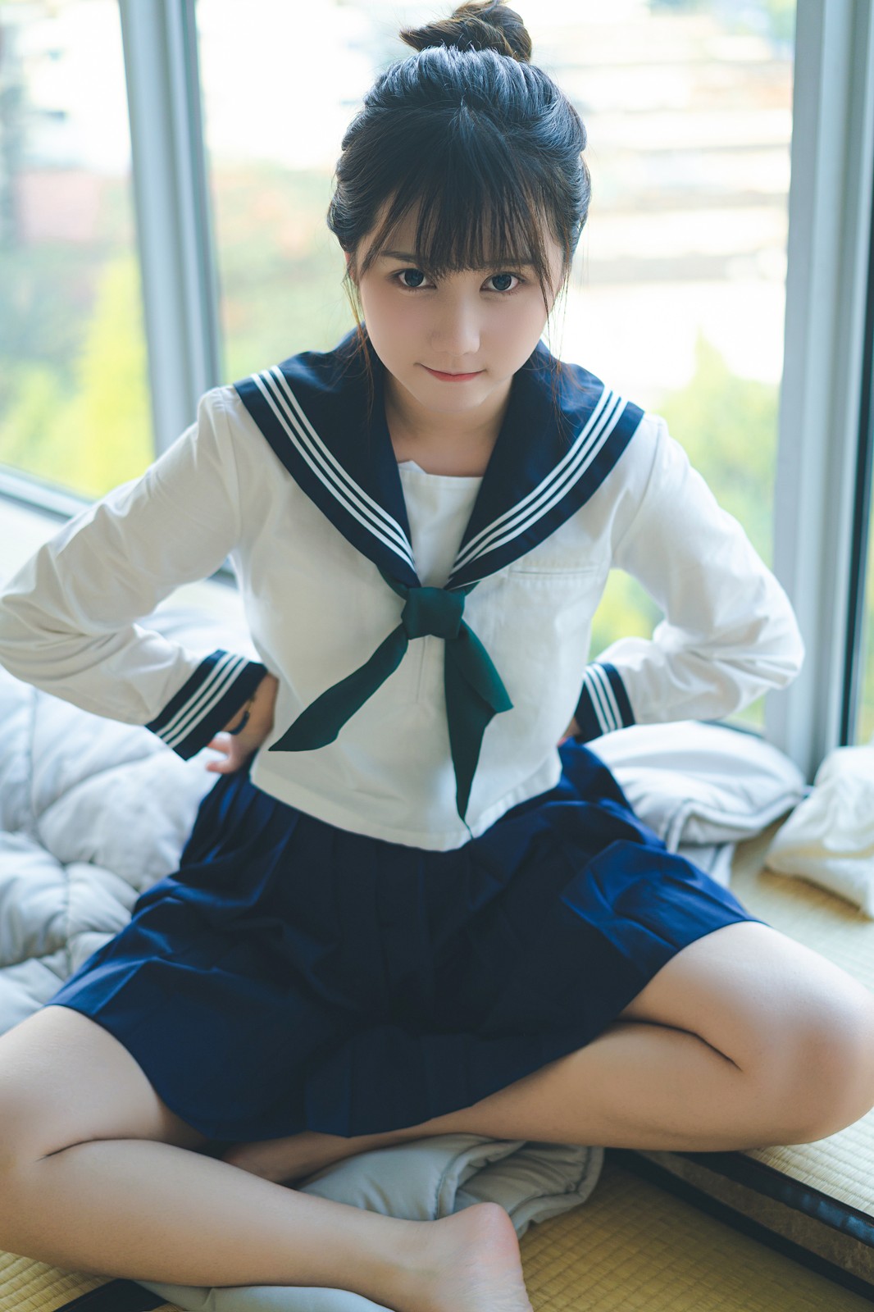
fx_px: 2004
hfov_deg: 24.6
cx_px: 437
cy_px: 656
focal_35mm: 55
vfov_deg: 36.3
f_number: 2.2
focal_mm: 55
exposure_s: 1/100
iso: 320
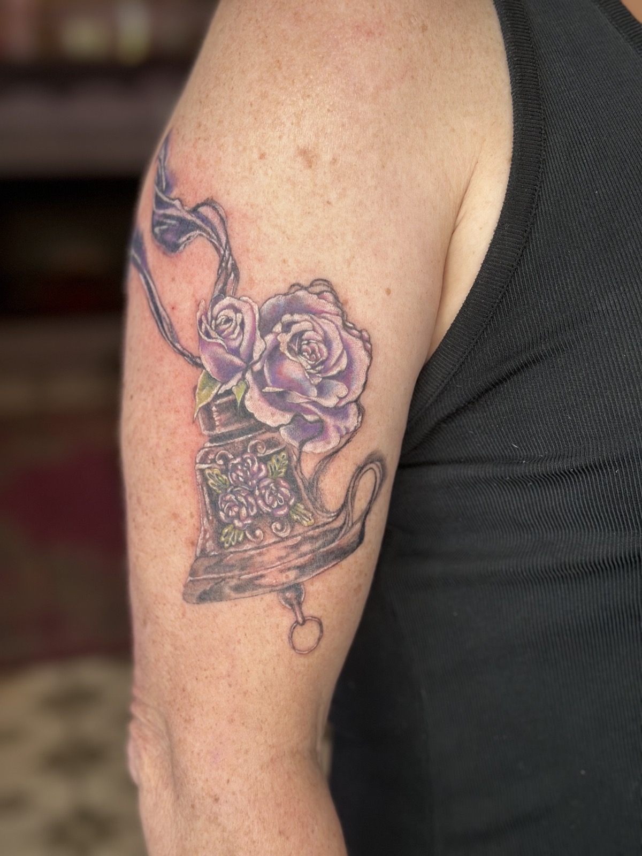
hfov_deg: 30.3
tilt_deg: -16.8
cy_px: 428
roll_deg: -0.2
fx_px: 1187
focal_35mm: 48
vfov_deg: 39.7
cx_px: 321
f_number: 1.78
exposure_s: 1/120
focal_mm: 6.86
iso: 125
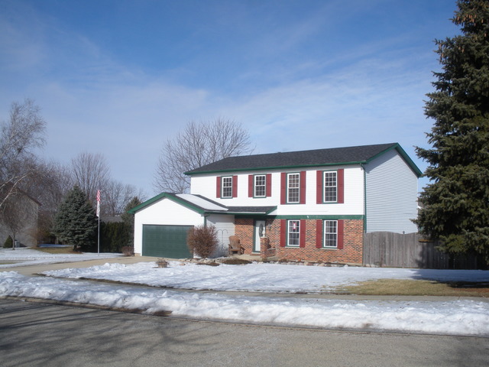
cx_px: 244
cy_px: 184
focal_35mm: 36
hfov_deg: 51.4
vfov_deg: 39.7
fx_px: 509
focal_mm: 6.3
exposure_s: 1/502
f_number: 5.6
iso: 64
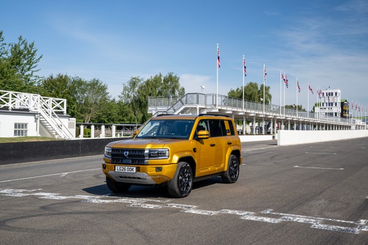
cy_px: 122
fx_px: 440
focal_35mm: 43
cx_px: 184
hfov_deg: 45.4
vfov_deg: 31.2
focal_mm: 43
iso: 125
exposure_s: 1/80
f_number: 10
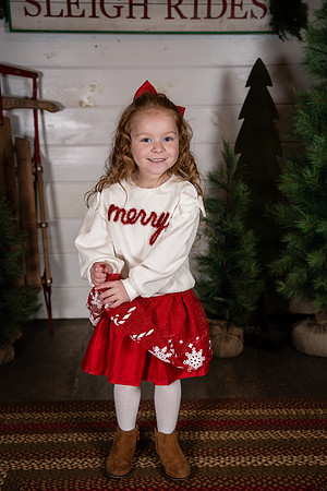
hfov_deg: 29.2
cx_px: 164
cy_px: 246
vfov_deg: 42.7
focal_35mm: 46
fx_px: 627
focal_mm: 46
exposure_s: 1/250
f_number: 4
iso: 200
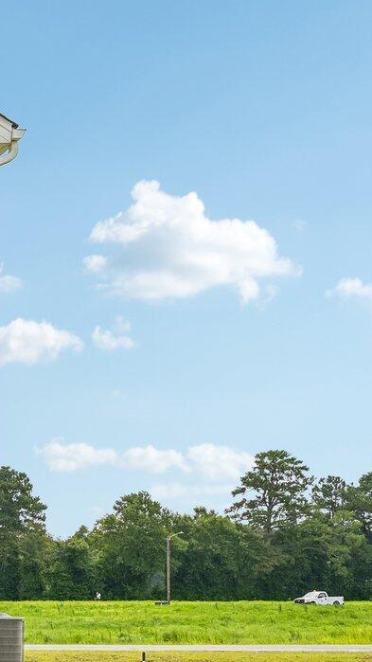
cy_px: 132
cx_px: -477
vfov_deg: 22.8
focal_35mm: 92
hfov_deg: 11.3
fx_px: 1614
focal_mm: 30
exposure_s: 1/640
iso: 100
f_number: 8
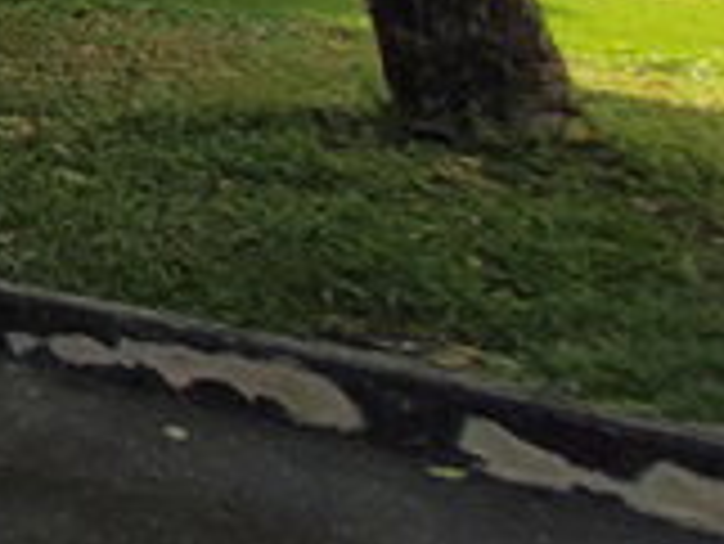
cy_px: -710
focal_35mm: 86
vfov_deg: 13.3
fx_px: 1800
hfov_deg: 10.3
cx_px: -1653
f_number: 2.2
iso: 40
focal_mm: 1.74
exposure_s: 1/1501
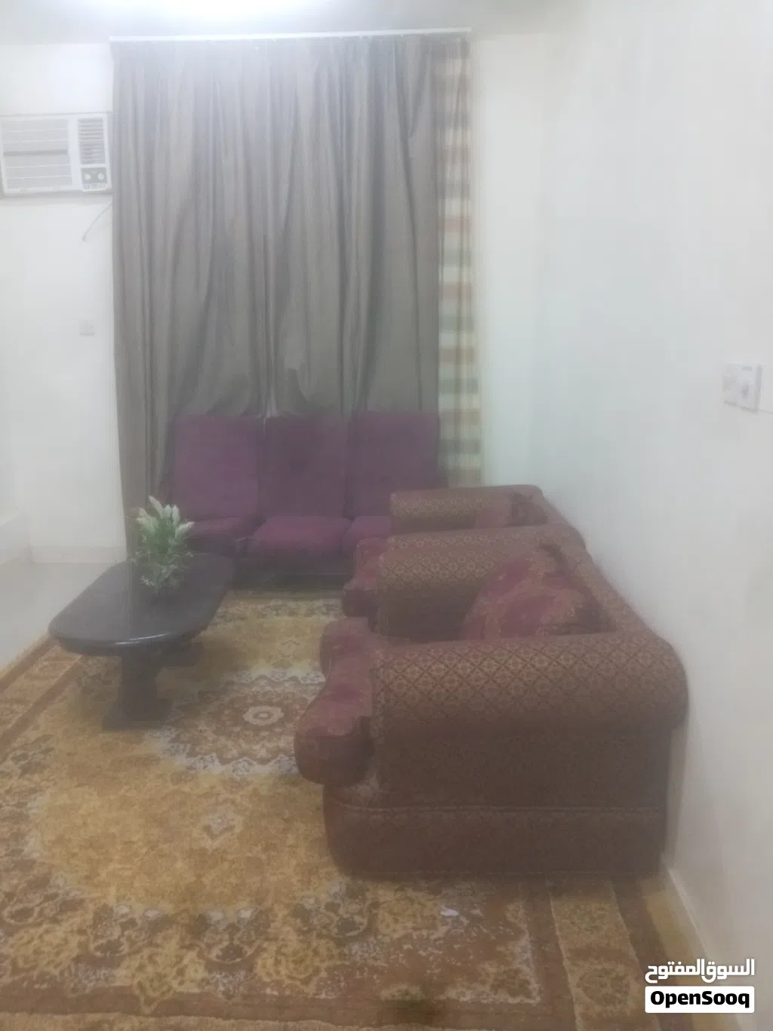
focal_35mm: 27
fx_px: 805
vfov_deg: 65.3
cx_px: 386
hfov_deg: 51.3
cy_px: 516
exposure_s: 1/20
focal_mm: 4.05
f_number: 1.8
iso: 1764
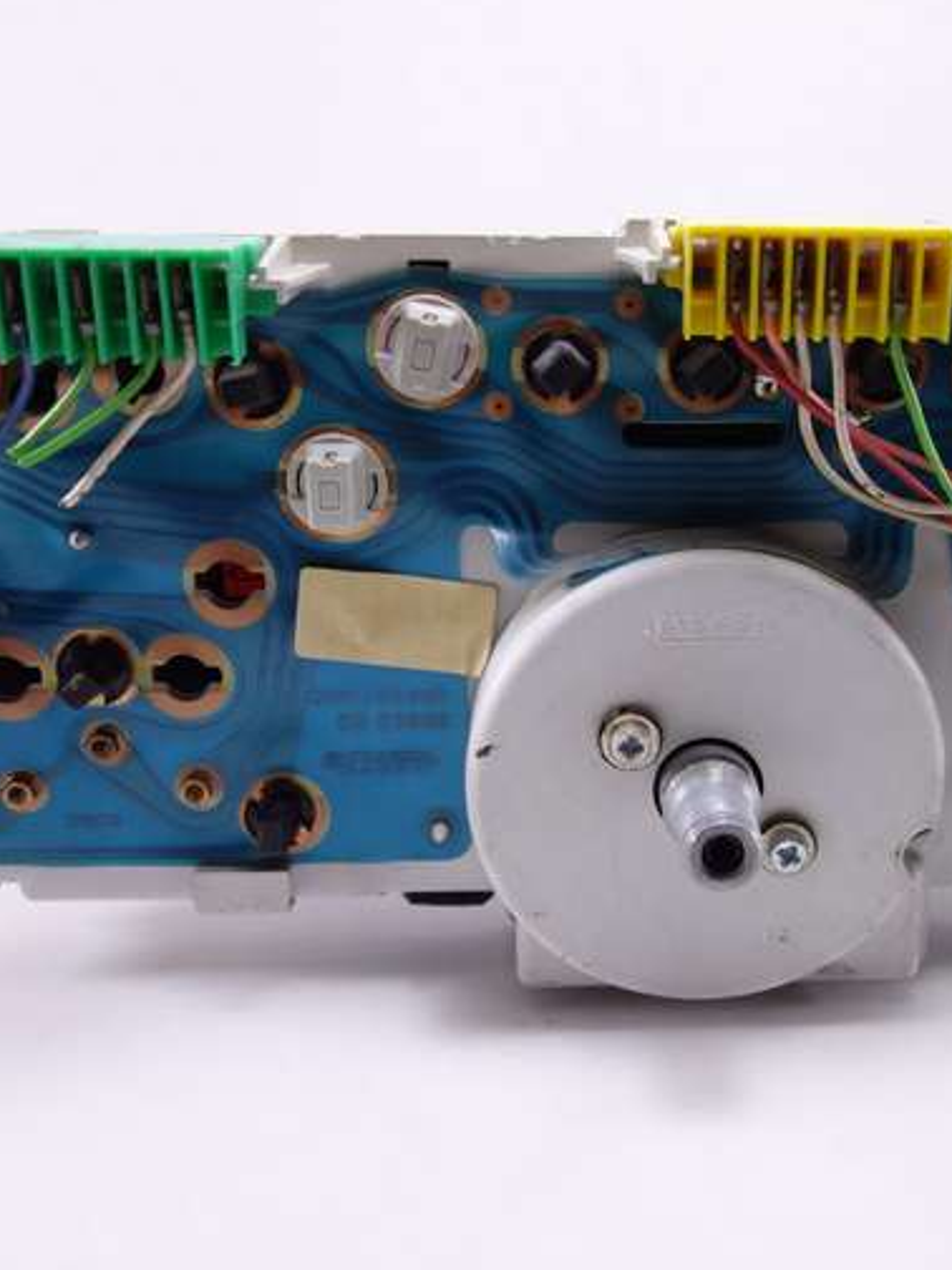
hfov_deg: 34.8
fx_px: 1503
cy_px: 630
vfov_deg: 45.8
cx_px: 642
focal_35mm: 41
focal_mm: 10.4
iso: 125
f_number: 2
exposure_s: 1/100
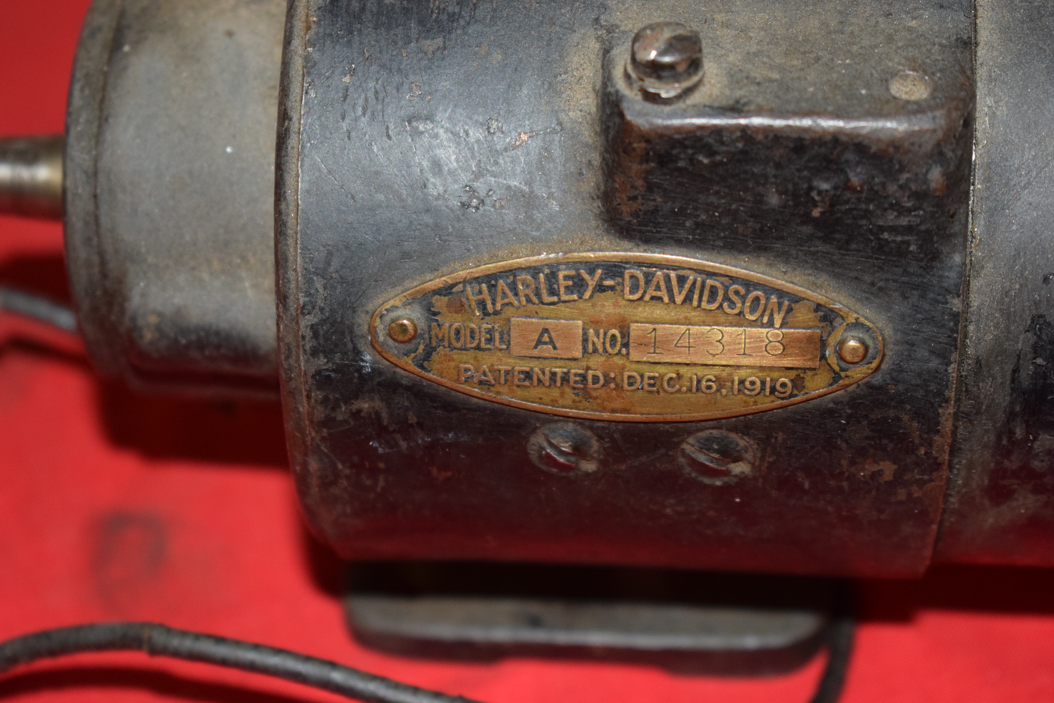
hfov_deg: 24.6
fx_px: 2416
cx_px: 527
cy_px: 352
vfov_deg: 16.6
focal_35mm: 82
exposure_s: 1/200
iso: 1250
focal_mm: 55
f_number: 5.6
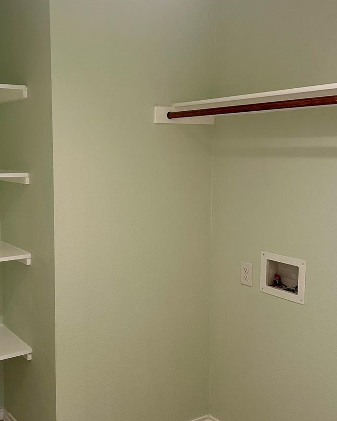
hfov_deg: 36.1
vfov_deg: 44.8
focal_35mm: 41
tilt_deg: -5.4
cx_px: 115
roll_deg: -0.5
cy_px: 200
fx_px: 511
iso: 200
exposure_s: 1/120
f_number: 1.78
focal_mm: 6.86
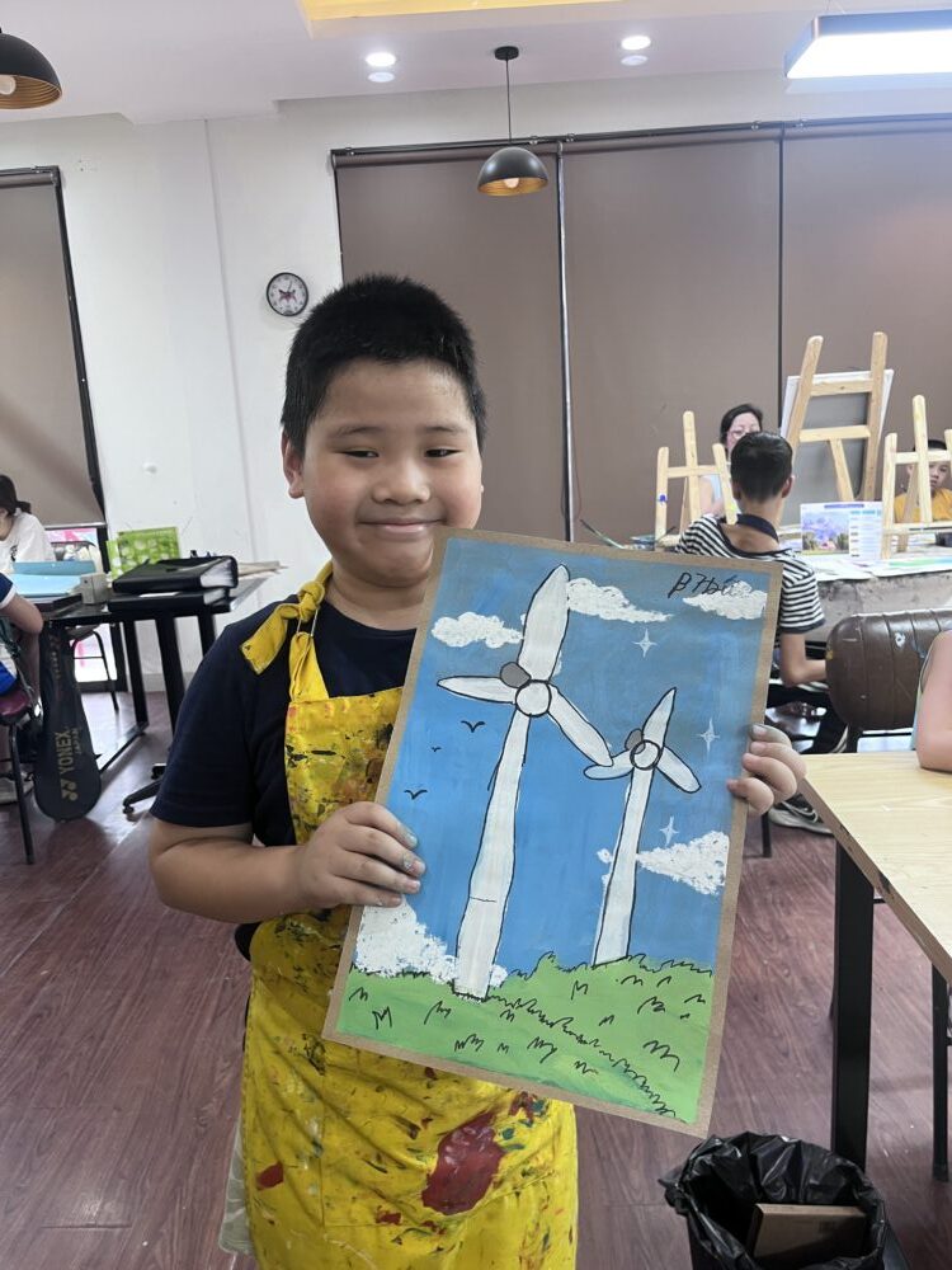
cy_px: 635
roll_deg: +4.3
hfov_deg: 53.1
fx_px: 953
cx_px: 476
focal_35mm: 26
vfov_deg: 67.3
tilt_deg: -12.1
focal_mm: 5.1
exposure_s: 1/50
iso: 80
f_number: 1.6
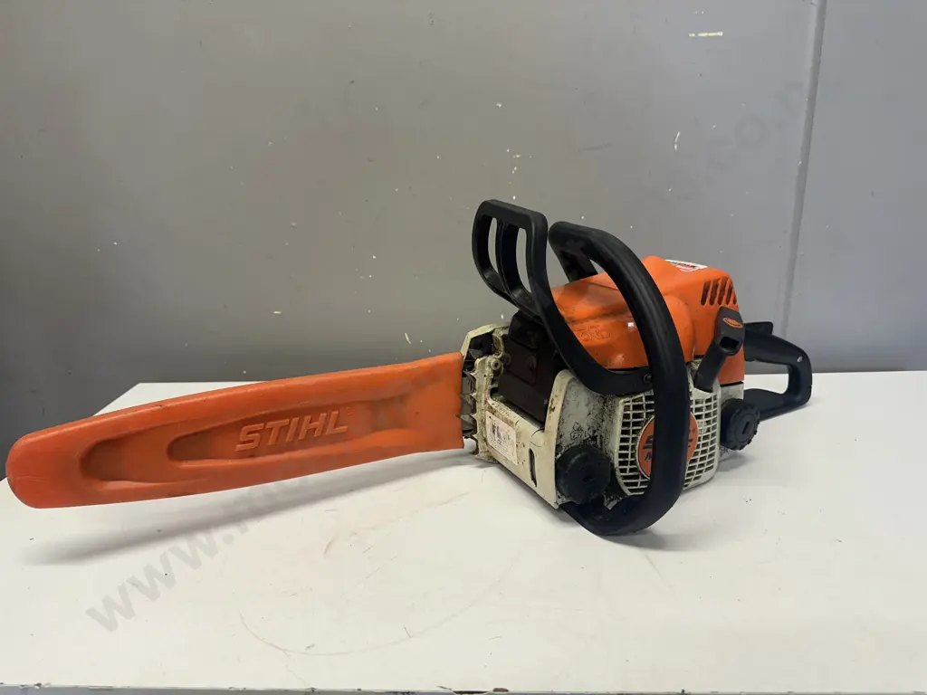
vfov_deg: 56.8
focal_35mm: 24
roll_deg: +1.5
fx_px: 643
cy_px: 348
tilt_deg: -17.8
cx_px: 464
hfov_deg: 71.6
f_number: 1.78
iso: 100
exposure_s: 1/100
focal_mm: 6.86
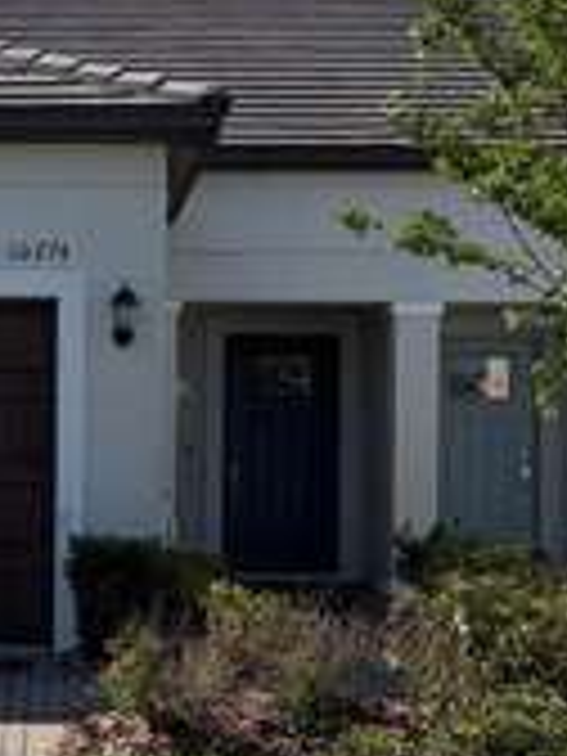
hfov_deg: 14.7
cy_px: 446
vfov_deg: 19.8
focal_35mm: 99
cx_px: 27
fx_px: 2162
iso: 64
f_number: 1.6
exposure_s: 1/5348
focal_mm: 5.96
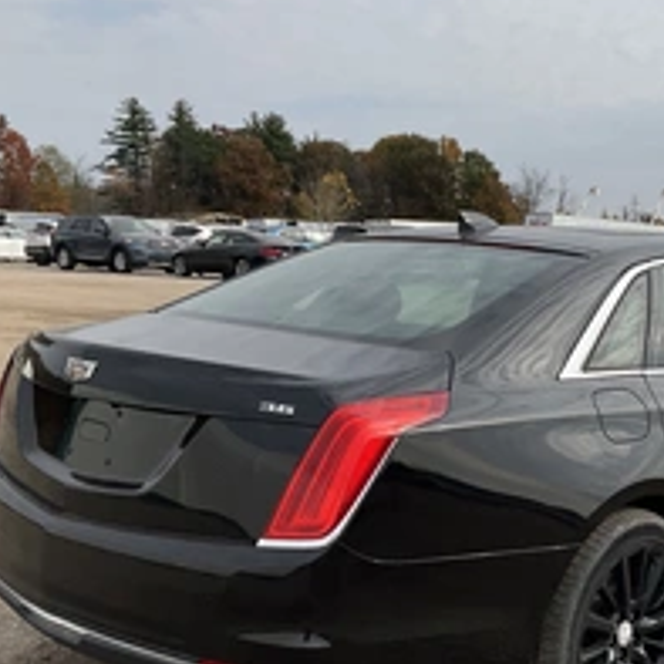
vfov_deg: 32.7
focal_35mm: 52
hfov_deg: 32.1
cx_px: 509
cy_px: 398
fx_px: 1128
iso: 25
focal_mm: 3
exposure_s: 1/1626
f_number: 1.8
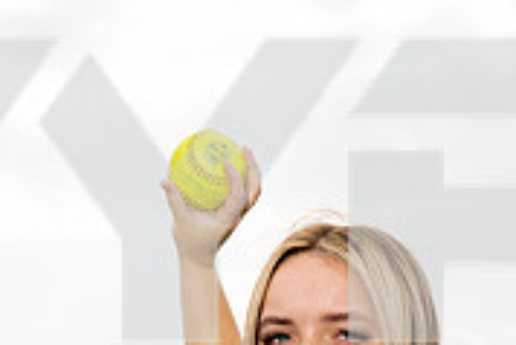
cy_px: 544
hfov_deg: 17.9
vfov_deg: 11.5
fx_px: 1635
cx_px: 301
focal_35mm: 114
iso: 125
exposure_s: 1/250
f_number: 8
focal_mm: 35
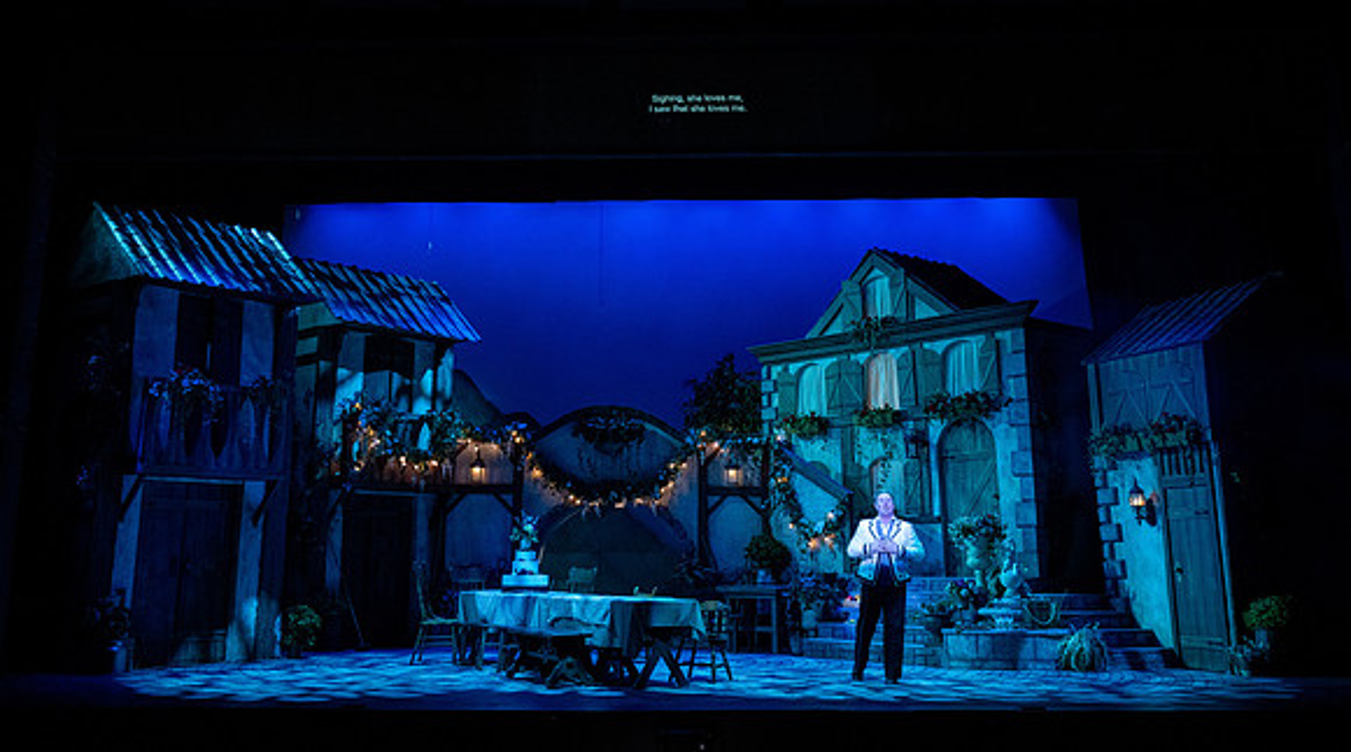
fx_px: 1332
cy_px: 256
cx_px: 637
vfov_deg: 31.3
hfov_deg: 53.8
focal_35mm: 37
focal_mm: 31
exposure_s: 1/160
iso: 1600
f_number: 5
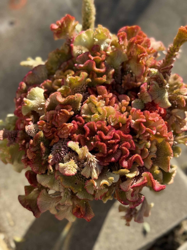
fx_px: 346
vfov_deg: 39.7
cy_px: 125
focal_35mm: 48
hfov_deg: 30.3
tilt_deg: -66.3
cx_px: 94
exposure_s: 1/1883
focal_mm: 6.76
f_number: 1.78
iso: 80
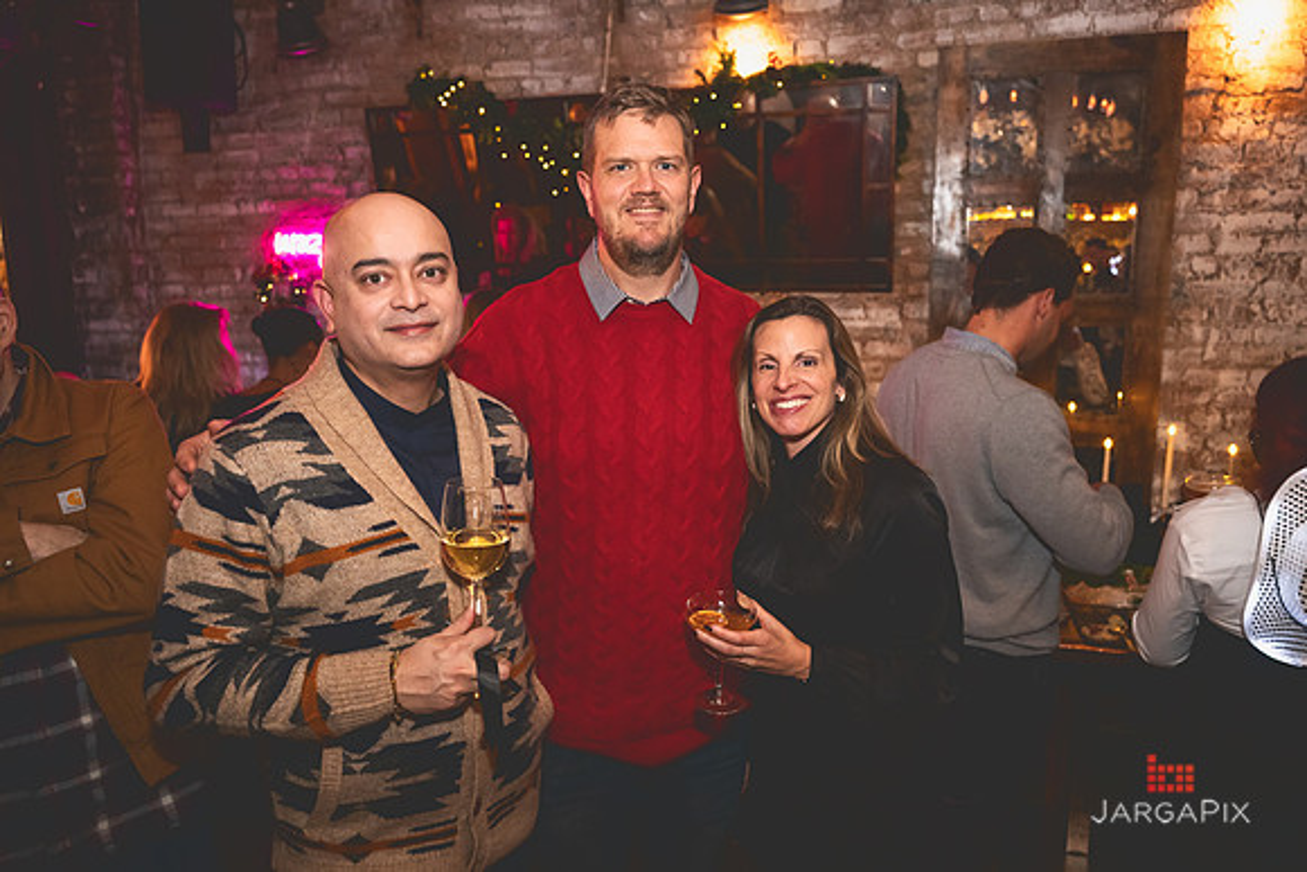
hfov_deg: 70.1
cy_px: 436
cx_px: 654
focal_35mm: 26
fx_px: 932
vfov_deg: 50.2
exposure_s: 1/100
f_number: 3.2
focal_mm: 24
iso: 3200
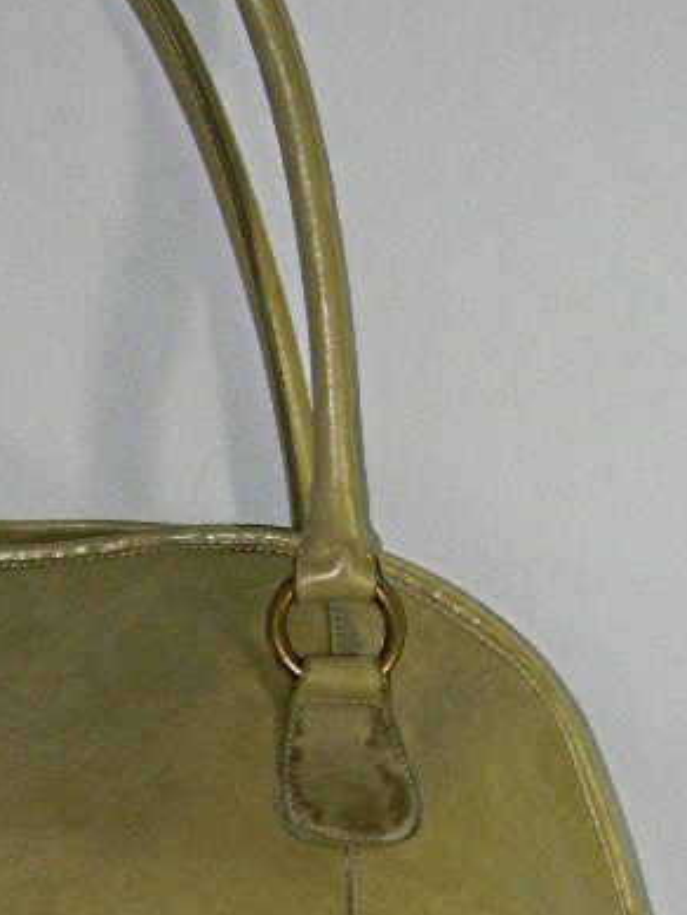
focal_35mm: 79
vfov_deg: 24.2
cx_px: 28
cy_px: 783
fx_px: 2089
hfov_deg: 18.3
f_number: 7
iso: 200
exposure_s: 1/30
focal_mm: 5.4
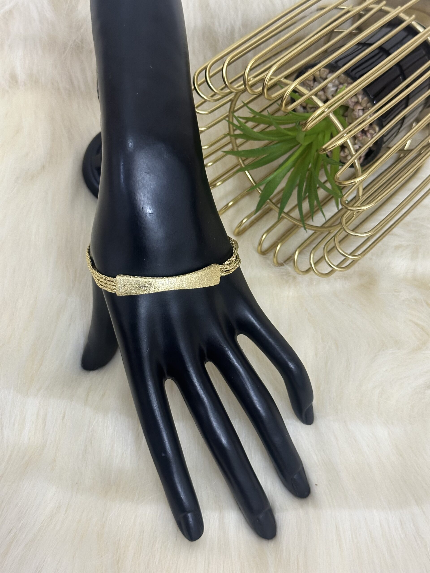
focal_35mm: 48
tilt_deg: -59.2
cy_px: 286
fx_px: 795
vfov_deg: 39.7
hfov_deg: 30.3
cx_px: 215
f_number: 1.78
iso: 200
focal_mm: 6.86
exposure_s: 1/60
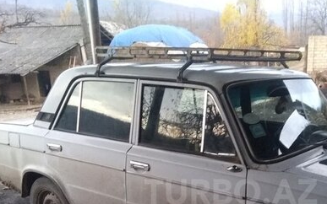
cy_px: 192
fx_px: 339
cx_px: 231
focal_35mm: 38
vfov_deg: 31.6
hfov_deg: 50.1
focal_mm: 3.57
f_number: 2
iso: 754
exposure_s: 1/33
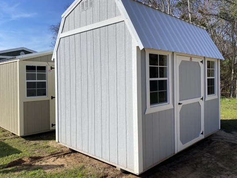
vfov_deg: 46.8
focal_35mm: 30
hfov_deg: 60.0
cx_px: 120
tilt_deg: +4.3
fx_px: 205
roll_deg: +1.0
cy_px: 84
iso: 32
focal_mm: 4.25
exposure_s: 1/3984
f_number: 1.8
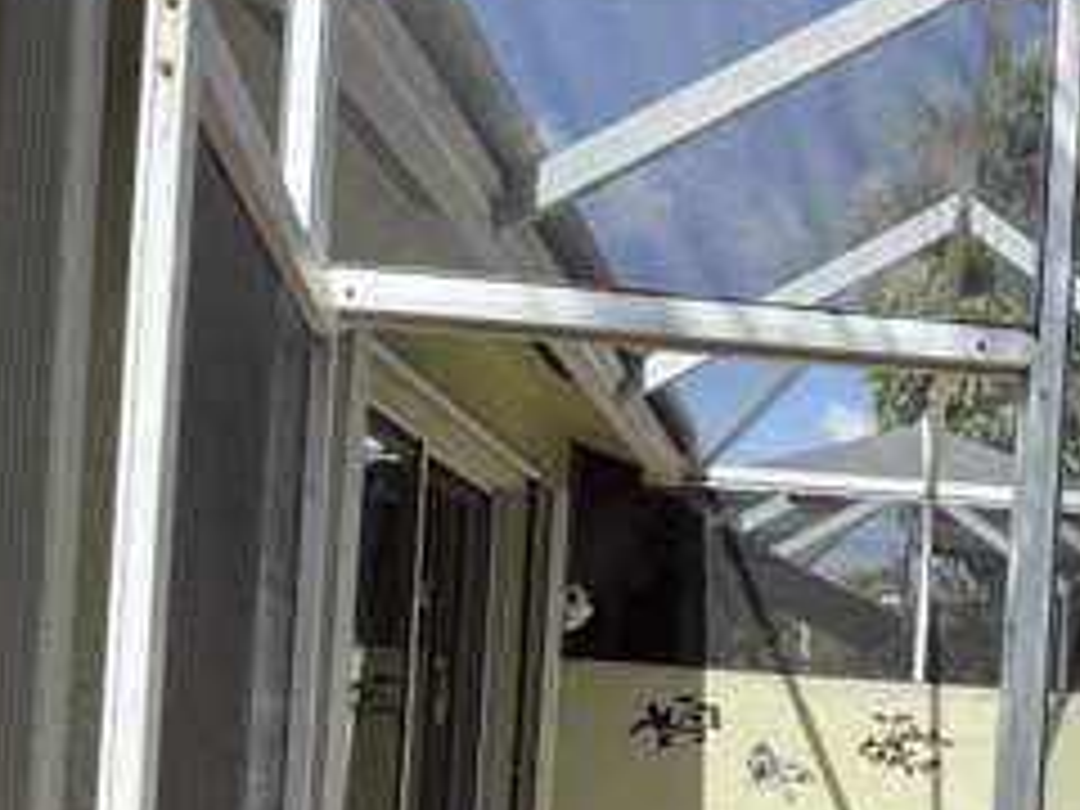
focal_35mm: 48
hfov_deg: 37.3
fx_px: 1498
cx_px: 954
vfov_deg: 29.0
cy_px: 740
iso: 80
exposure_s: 1/2299
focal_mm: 6.76
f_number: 1.78
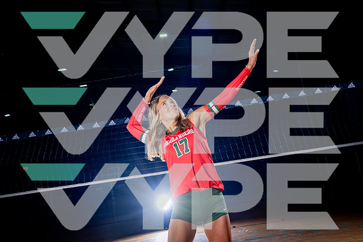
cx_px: 182
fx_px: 527
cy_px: 121
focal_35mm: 52
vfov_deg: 25.9
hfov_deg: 38.0
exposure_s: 1/250
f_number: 8
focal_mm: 50
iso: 400
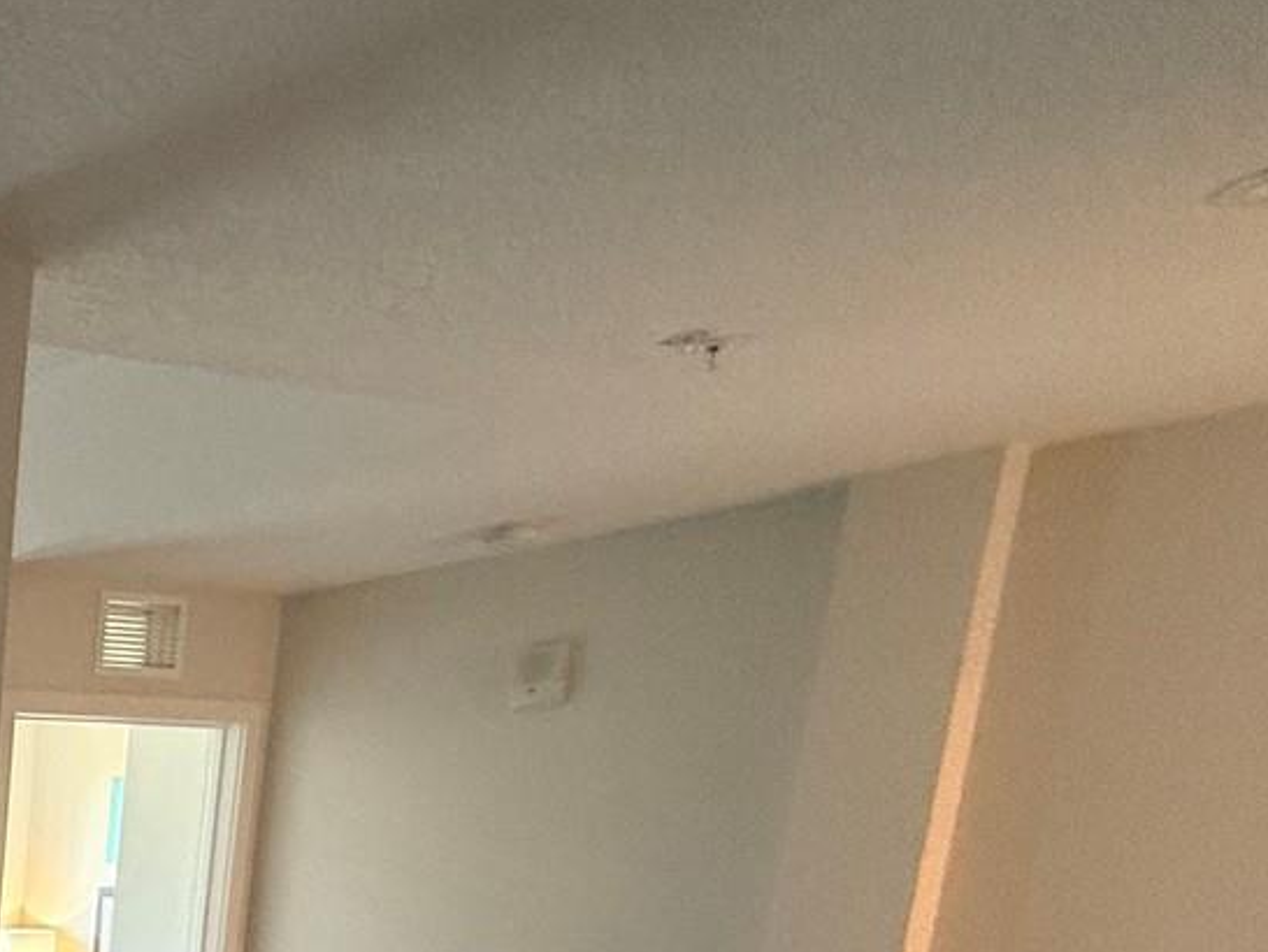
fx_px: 1503
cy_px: 1193
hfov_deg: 30.4
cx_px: -546
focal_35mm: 41
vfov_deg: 29.3
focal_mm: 2.22
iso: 400
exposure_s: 1/60
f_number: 2.2
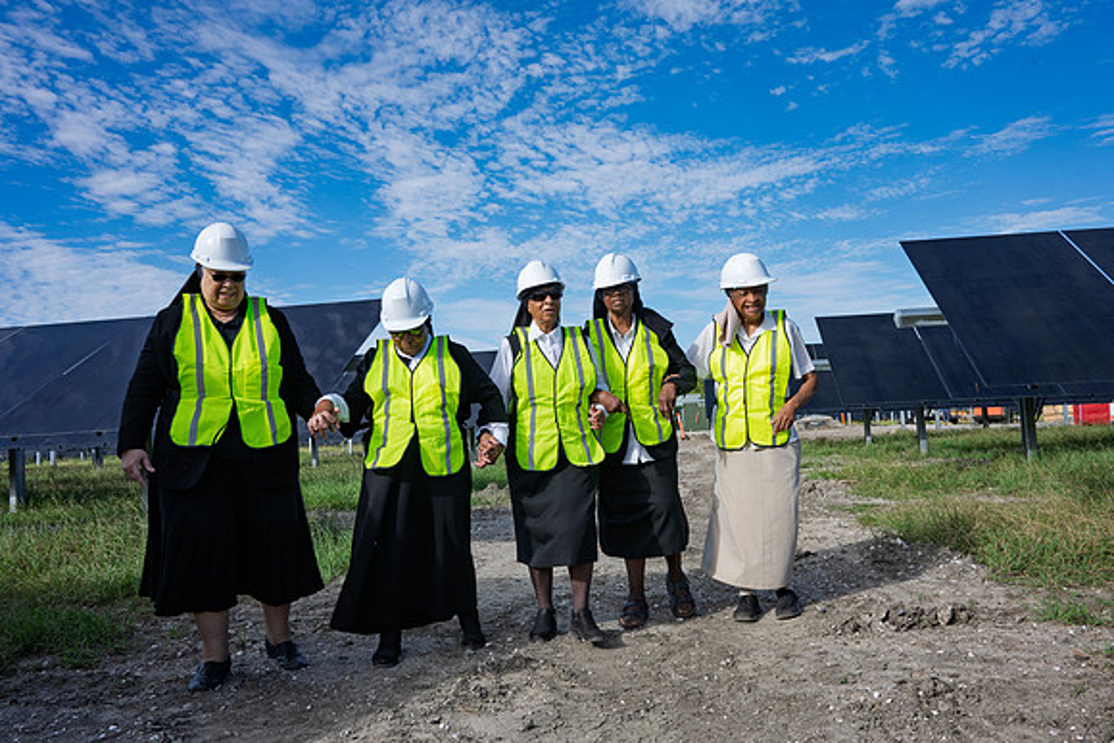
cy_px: 372
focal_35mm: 28
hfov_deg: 65.5
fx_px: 867
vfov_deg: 46.4
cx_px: 557
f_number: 8
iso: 200
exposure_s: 1/640
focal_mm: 28
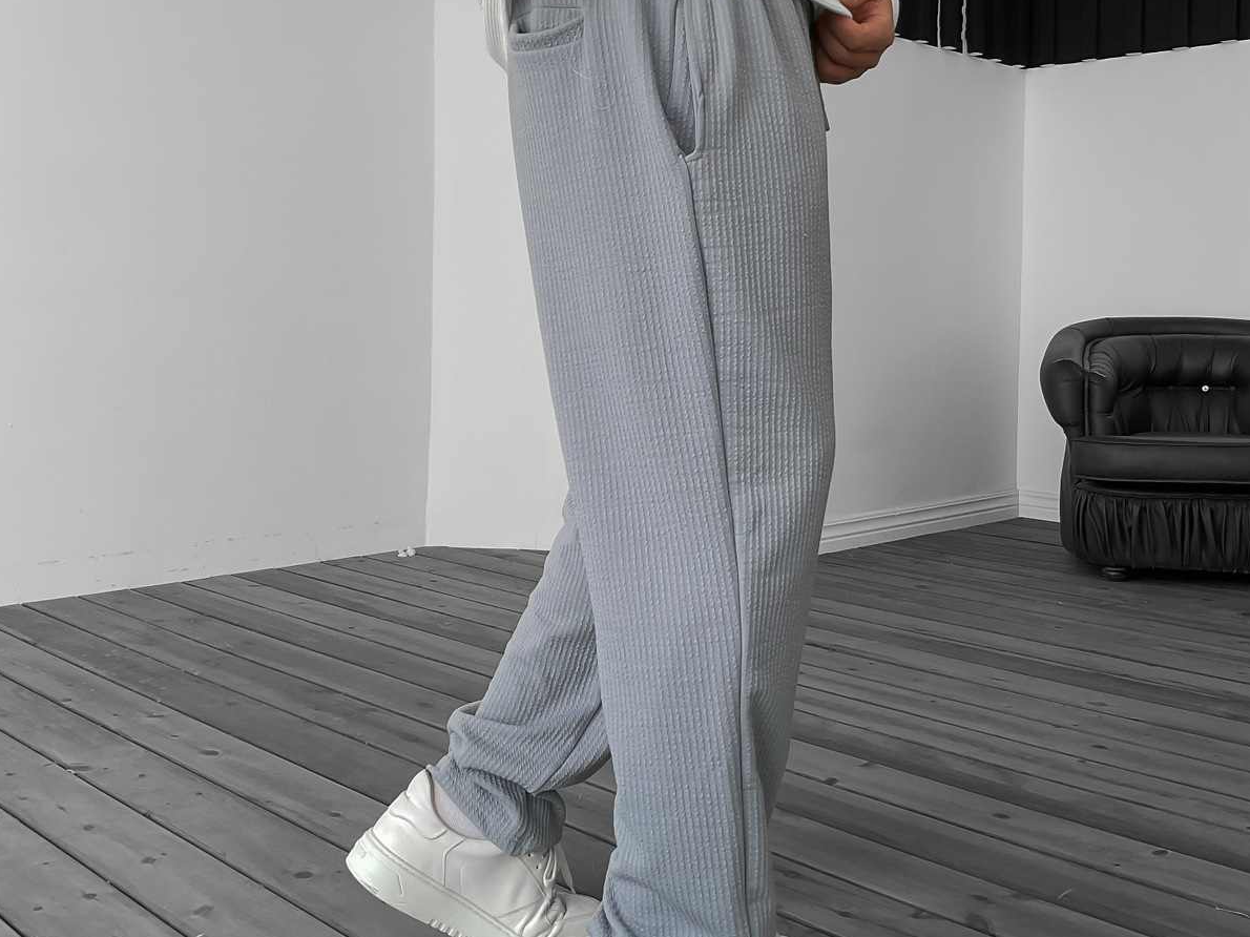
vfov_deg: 36.5
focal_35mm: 39
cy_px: 339
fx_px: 1408
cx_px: 626
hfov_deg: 47.9
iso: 25
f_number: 1.8
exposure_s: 1/120
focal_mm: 3
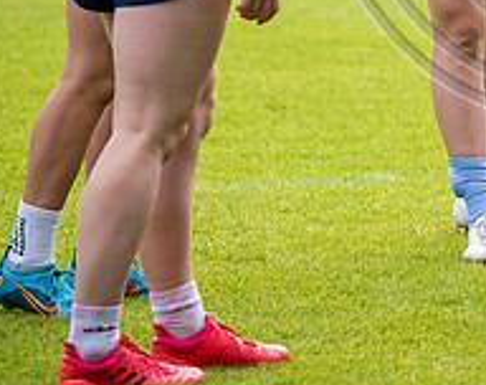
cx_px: 801
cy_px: -75
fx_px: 7048
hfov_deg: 3.9
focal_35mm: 492
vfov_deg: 3.1
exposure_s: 1/1250
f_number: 3.2
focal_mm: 135
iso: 800
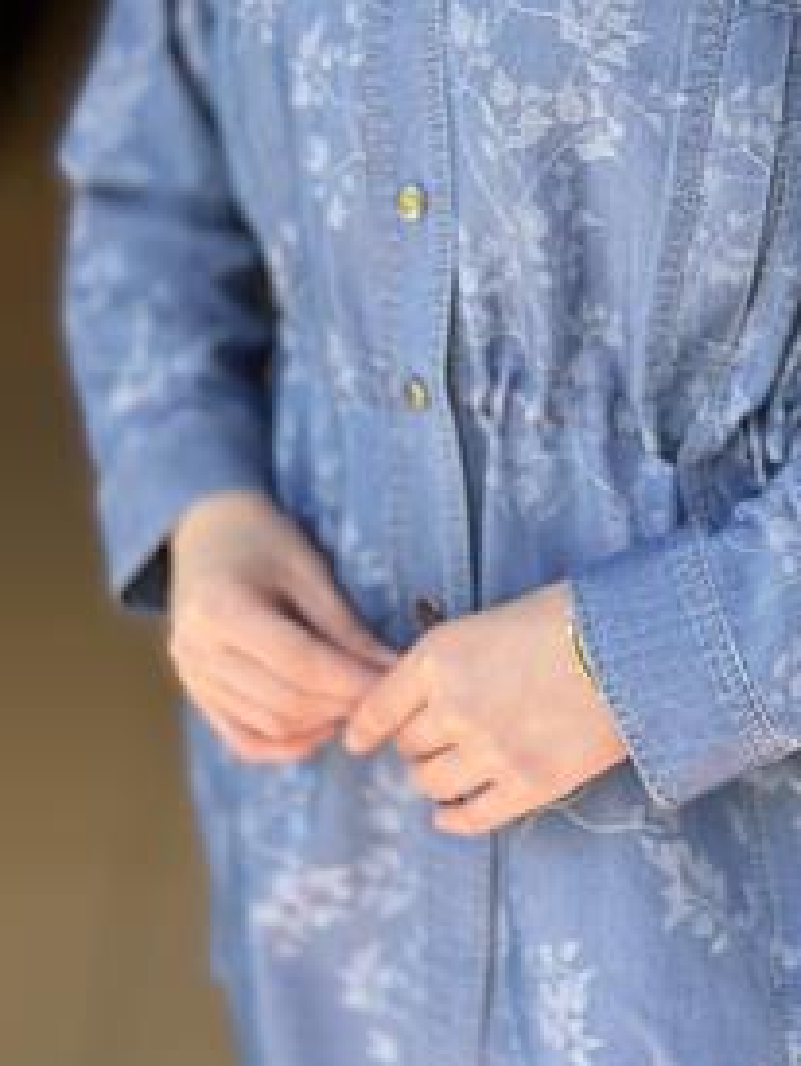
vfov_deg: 21.4
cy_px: 319
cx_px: 595
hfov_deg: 16.2
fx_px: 2803
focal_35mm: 91
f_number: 1.78
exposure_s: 1/864
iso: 80
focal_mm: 6.86
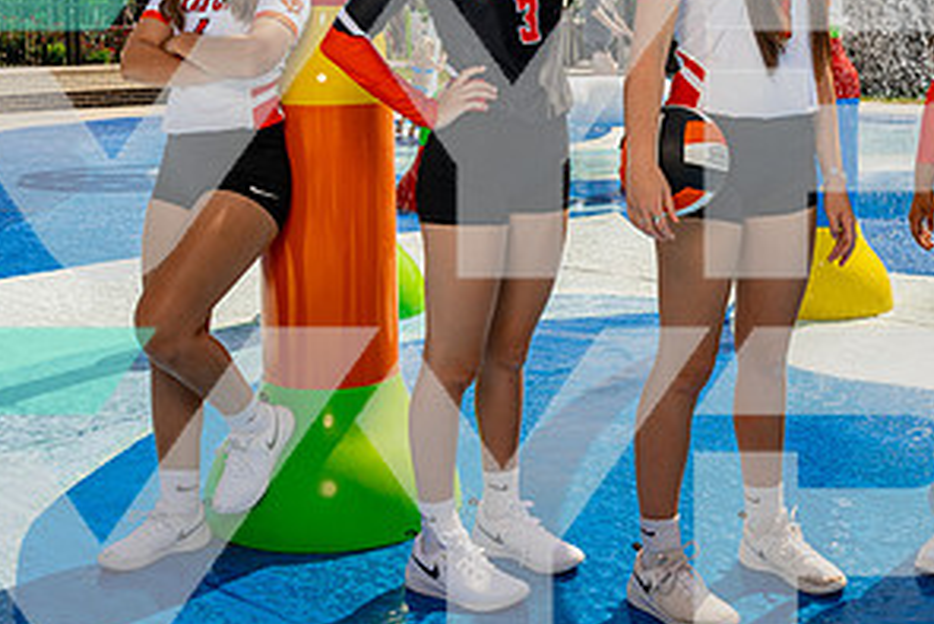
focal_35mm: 59
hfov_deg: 33.5
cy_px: 112
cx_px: 643
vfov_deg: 22.7
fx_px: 1531
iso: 160
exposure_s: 1/200
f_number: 11
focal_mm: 30
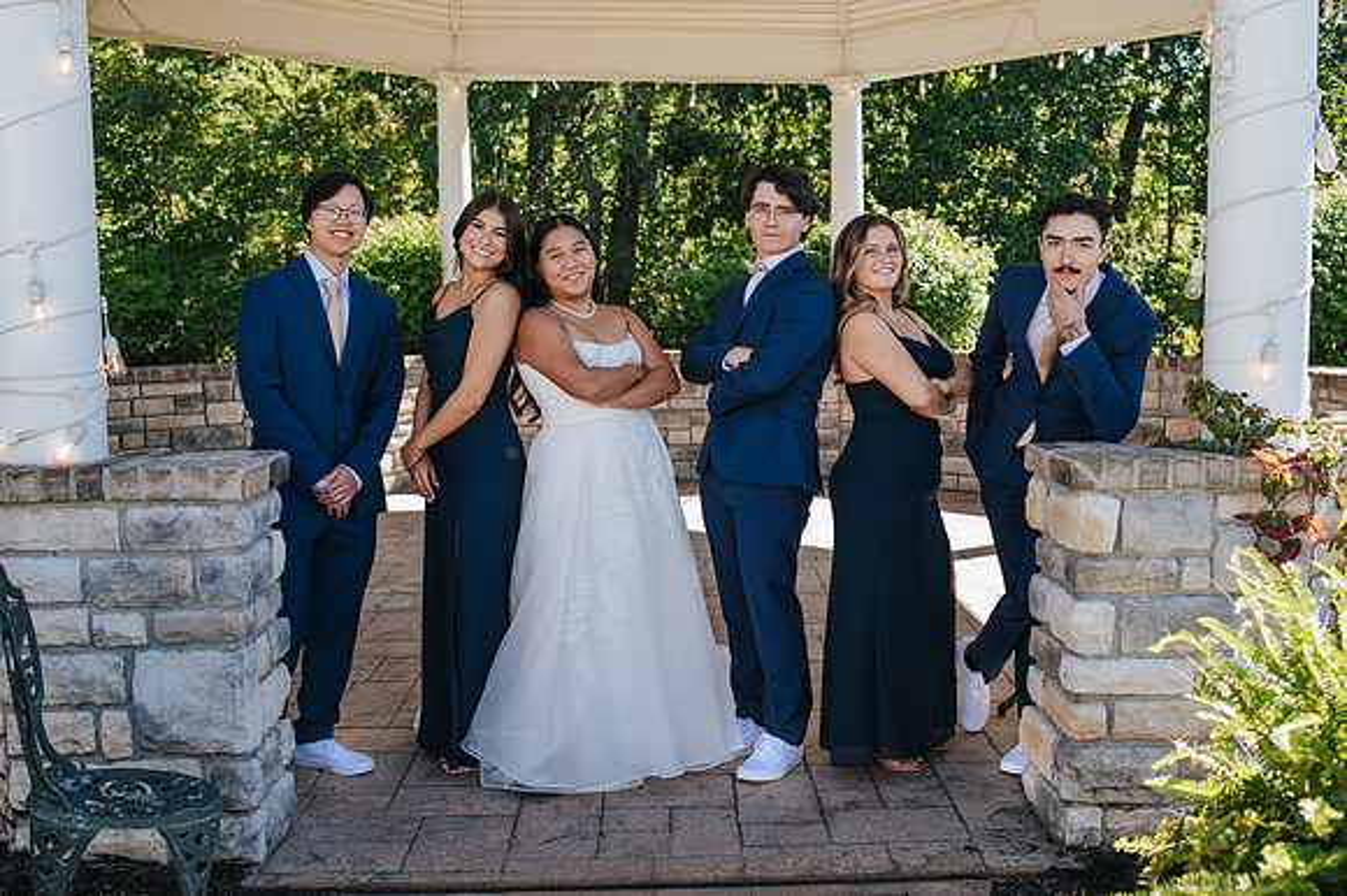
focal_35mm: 37
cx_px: 695
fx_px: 1373
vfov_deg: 36.2
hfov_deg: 52.3
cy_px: 465
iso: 160
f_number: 3.5
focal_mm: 35
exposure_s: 1/320
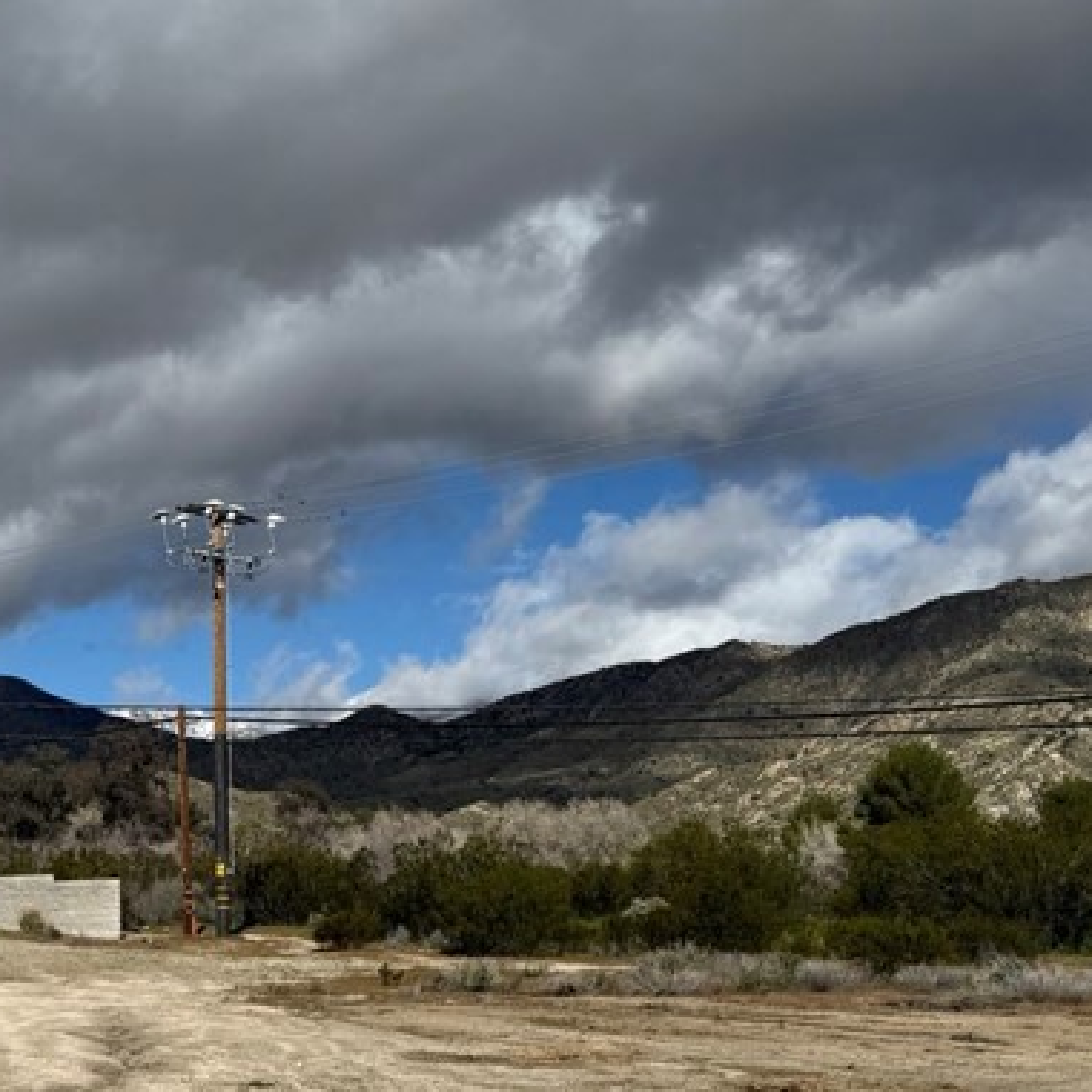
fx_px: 2034
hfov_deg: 28.8
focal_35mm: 57
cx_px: 100
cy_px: 777
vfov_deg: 29.7
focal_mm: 6.76
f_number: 1.78
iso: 80
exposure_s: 1/11905
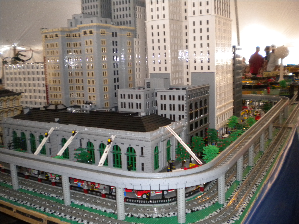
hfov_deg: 52.6
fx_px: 302
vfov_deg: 40.7
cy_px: 112
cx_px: 150
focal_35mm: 35
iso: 400
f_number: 3.1
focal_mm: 6.3
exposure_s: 1/30
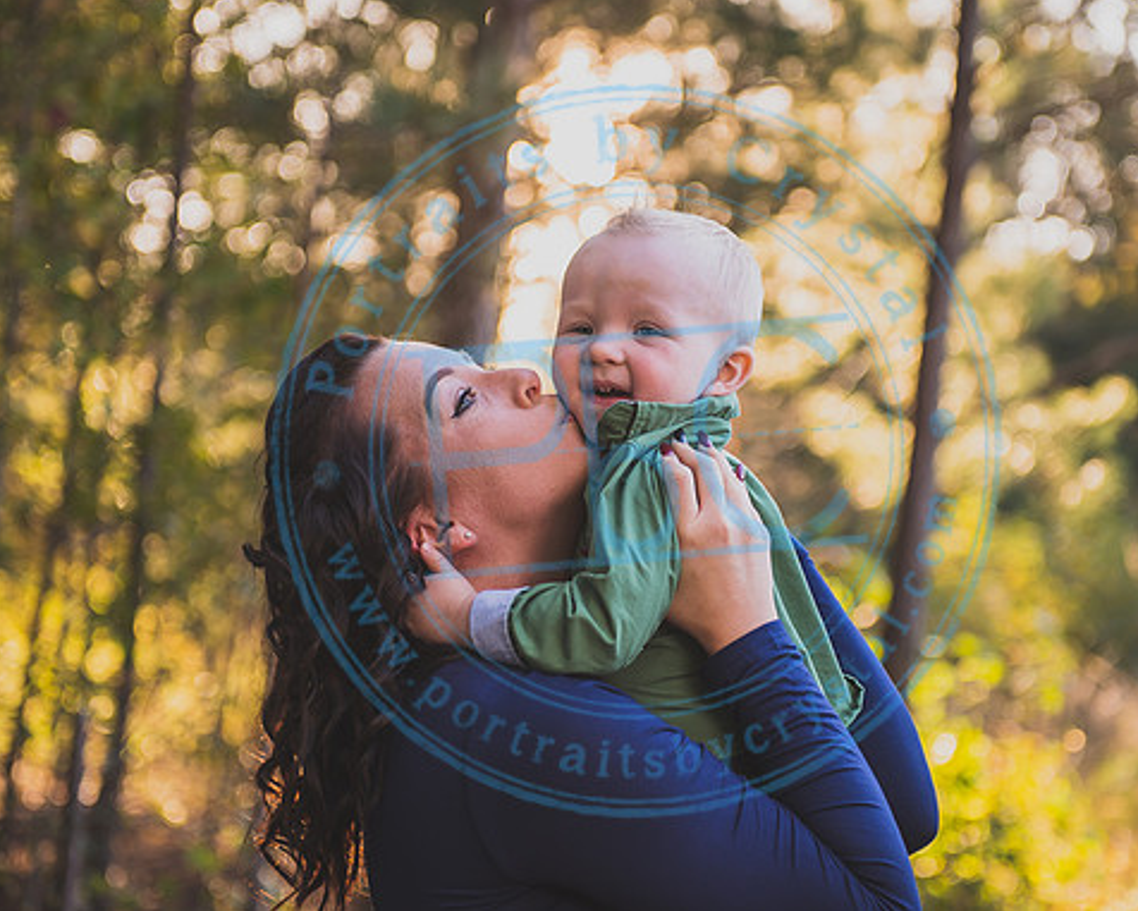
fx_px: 2695
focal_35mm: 80
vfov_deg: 19.2
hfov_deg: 23.8
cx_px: 617
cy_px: 451
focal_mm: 70
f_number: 2.8
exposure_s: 1/200
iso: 200
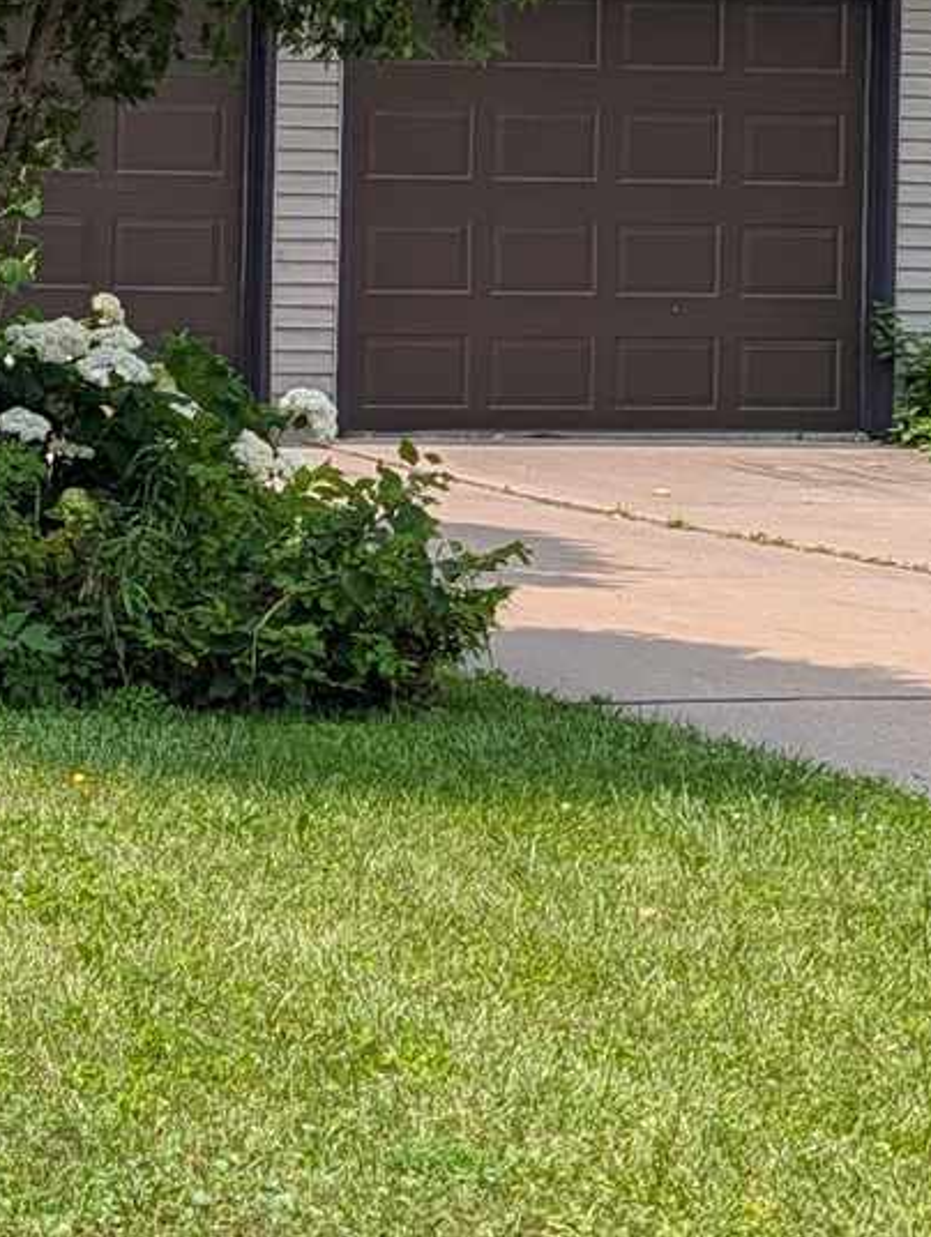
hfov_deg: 12.8
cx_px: -834
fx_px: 3686
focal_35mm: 103
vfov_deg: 18.8
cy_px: 207
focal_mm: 6.9
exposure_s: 1/929
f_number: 1.68
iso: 14
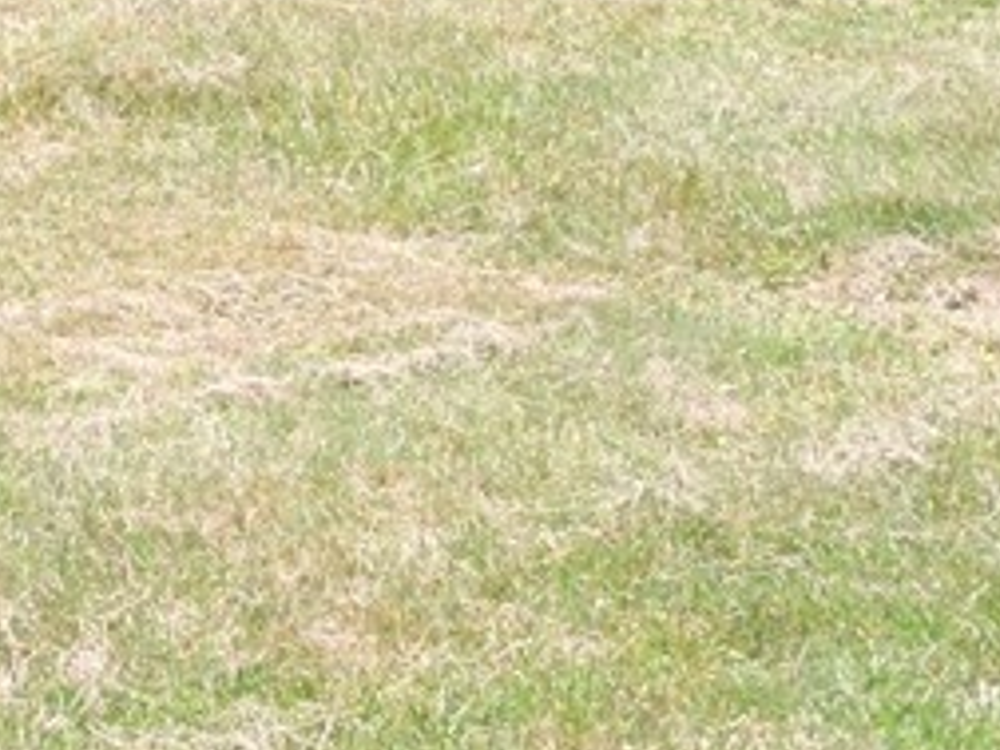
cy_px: -694
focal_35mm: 142
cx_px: -849
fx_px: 4102
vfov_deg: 9.8
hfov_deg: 12.6
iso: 100
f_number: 3.8
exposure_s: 1/320
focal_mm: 6.3
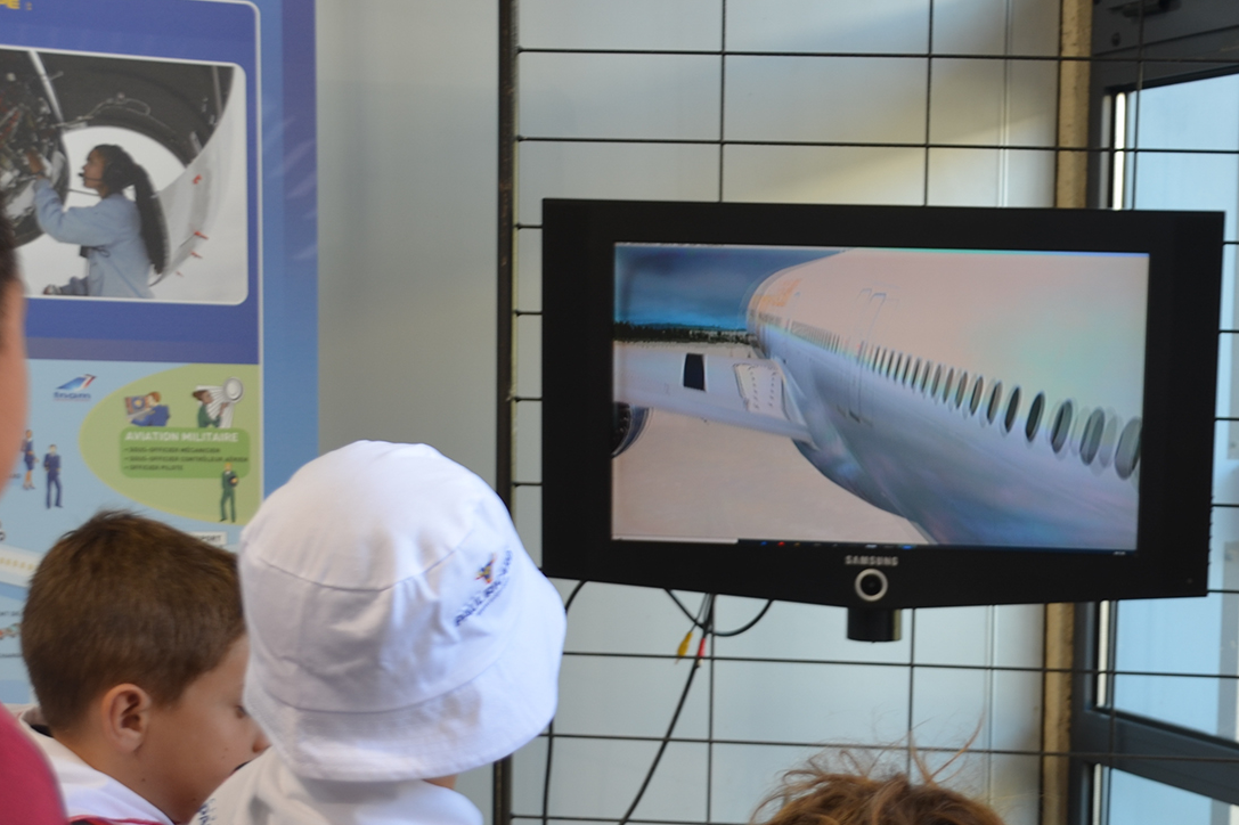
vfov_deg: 16.9
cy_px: 658
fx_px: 2750
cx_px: 810
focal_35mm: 80
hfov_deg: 25.3
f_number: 4
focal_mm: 29
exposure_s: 1/15
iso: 100
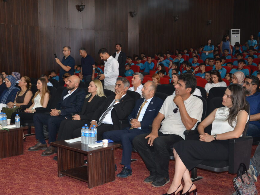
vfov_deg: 30.3
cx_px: 110
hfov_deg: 39.6
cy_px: 96
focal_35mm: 48
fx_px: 361
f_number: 4
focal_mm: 28
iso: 800
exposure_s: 1/60
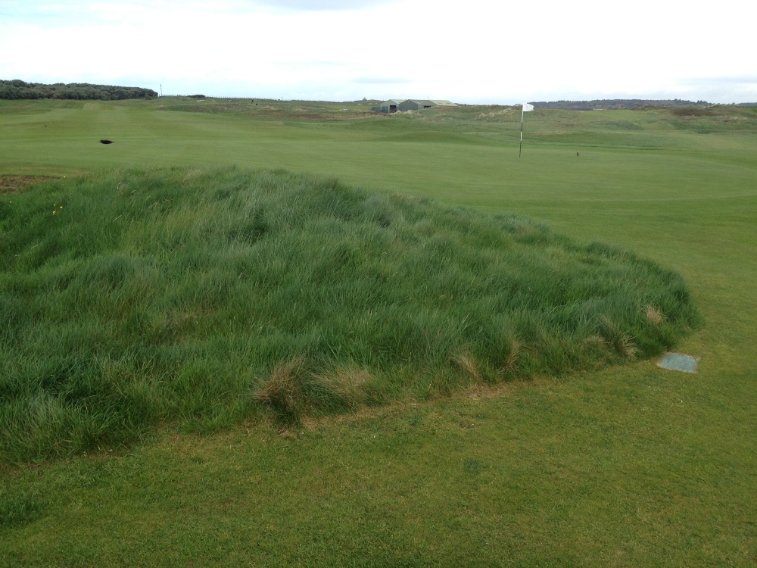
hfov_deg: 52.6
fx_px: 765
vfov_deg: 40.7
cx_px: 378
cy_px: 284
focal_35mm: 35
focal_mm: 4.28
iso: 50
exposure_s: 1/690
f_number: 2.4
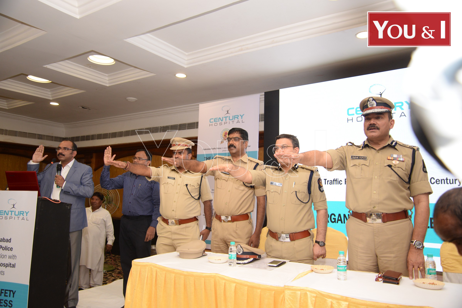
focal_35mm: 29
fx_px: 372
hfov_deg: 63.6
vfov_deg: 45.0
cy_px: 154
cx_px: 231
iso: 800
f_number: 3.8
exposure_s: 1/100
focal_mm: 29
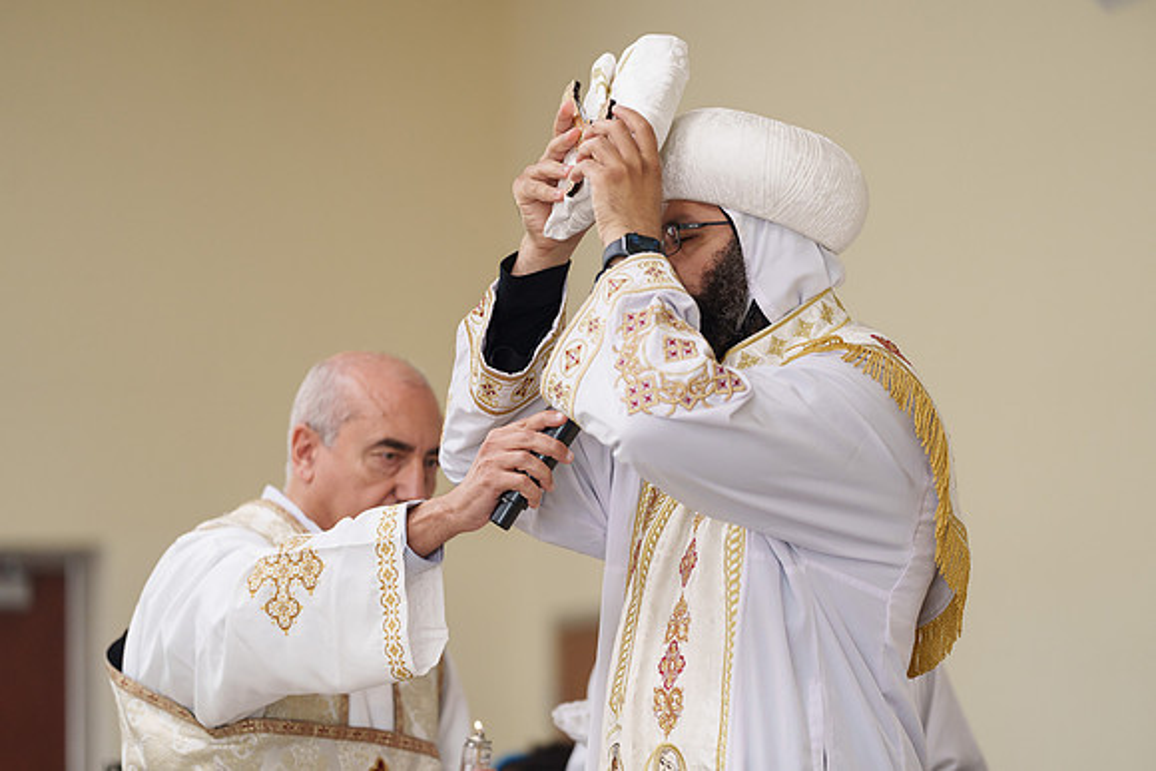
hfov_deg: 14.1
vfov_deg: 9.4
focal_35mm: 146
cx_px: 578
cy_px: 386
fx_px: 4689
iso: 1600
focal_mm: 146
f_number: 2.8
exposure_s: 1/200
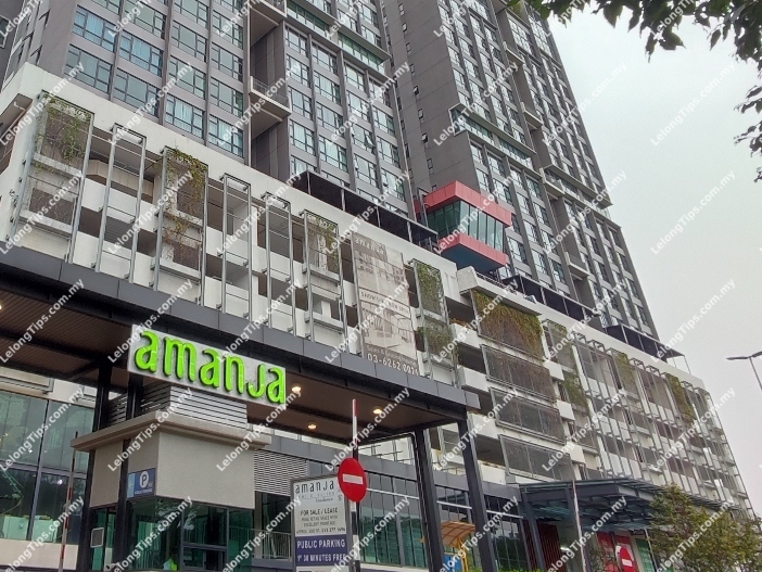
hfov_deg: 60.0
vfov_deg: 46.3
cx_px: 244
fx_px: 639
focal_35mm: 29
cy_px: 133
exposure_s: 1/100
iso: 101
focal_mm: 1.65
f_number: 2.2
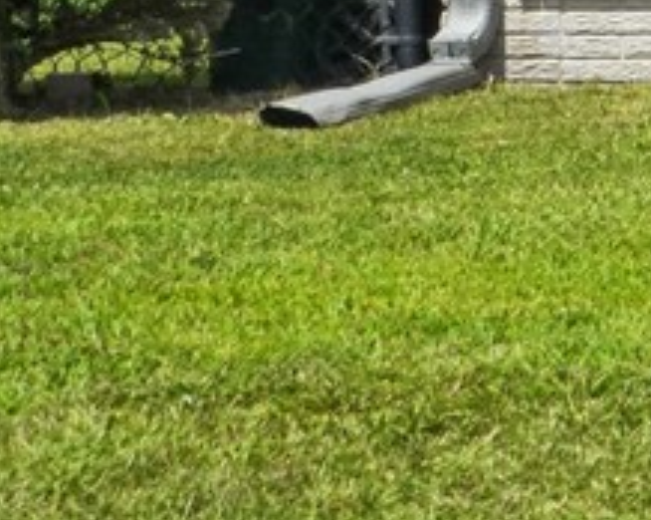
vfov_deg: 6.6
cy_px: -1024
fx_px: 4081
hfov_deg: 7.3
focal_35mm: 212
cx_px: 2373
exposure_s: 1/1000
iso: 400
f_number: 10
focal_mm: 29
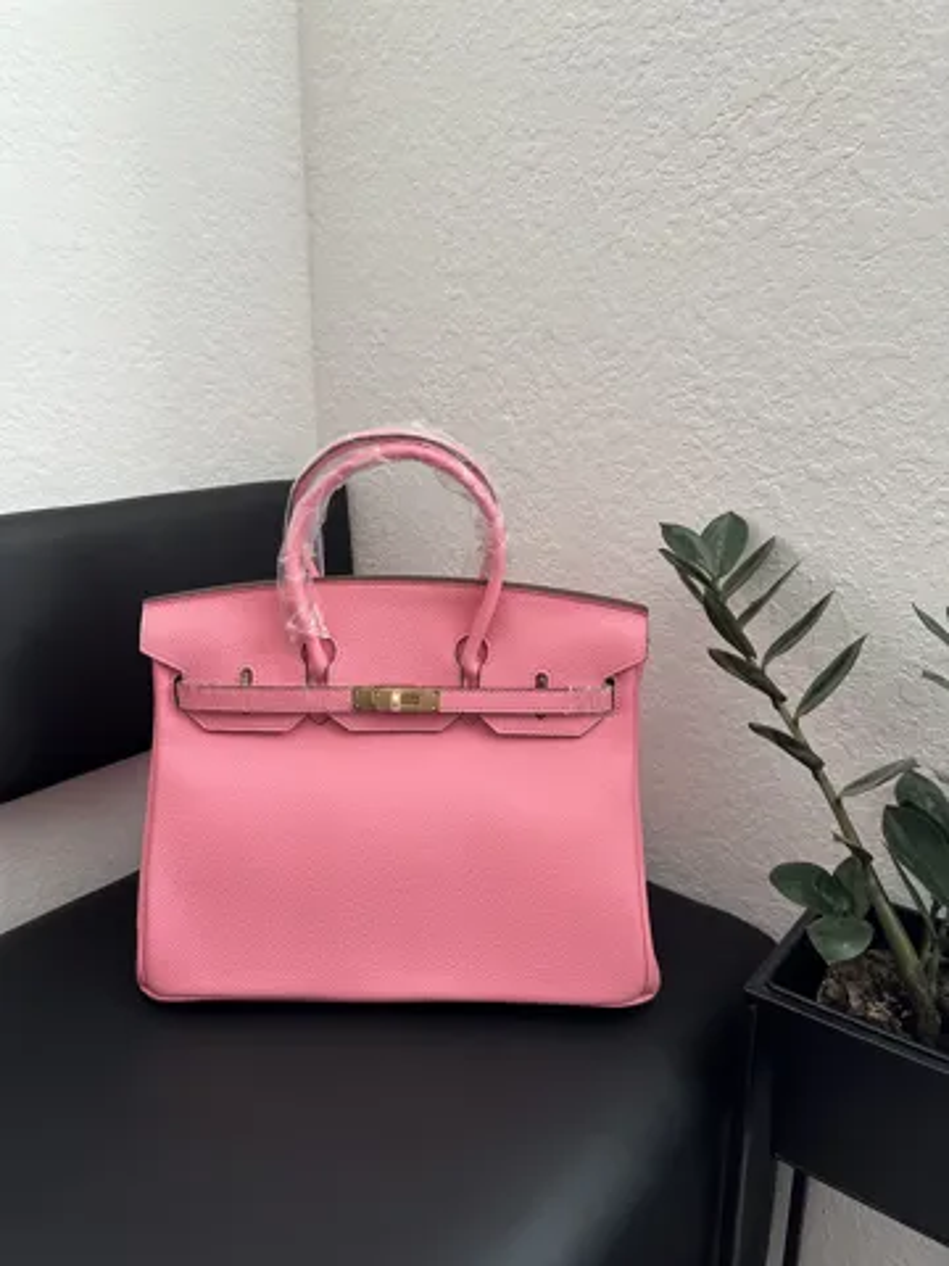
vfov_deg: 71.6
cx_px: 474
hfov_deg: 56.8
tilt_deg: -15.0
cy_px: 633
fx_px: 877
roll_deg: +0.2
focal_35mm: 24
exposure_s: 1/84
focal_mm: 6.86
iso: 250
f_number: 1.78
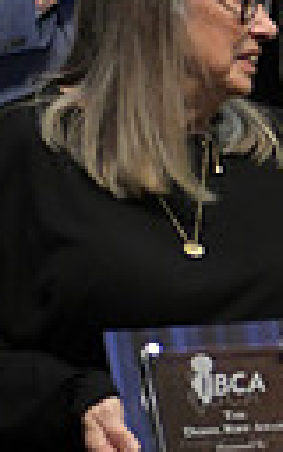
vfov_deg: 6.7
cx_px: 945
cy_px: 404
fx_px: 3842
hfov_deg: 4.0
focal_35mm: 311
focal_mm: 45
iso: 2000
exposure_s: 1/400
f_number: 3.2
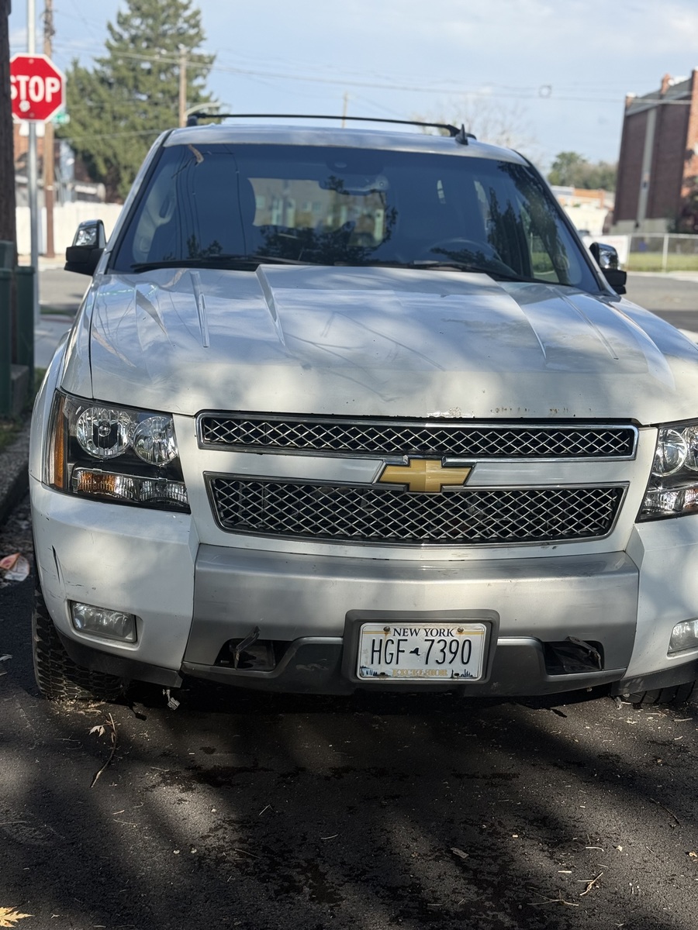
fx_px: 1291
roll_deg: -3.2
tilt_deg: -8.3
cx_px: 349
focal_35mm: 48
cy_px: 465
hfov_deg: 30.3
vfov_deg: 39.7
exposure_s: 1/1838
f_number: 1.78
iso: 64
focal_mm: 6.76
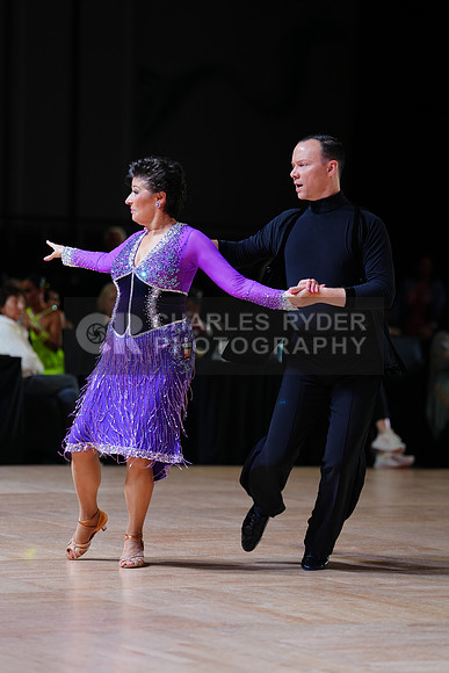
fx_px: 2636
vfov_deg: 14.5
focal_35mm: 141
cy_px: 336
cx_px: 224
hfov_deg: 9.7
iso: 500
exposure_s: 1/400
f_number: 2.8
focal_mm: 141
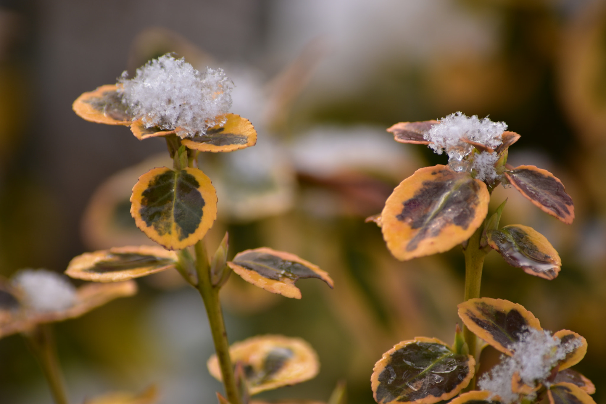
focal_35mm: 450
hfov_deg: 4.6
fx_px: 7574
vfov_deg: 3.1
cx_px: 303
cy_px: 202
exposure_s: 1/125
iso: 100
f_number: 5.6
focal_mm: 300
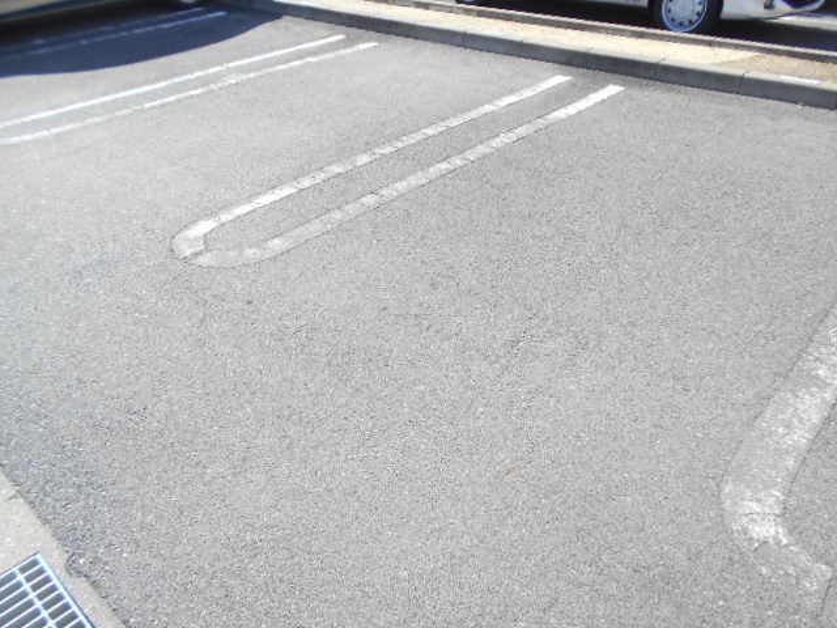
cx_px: 418
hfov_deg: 67.3
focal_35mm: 26
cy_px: 314
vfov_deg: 53.1
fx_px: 629
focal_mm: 4.6
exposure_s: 1/400
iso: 80
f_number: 3.2
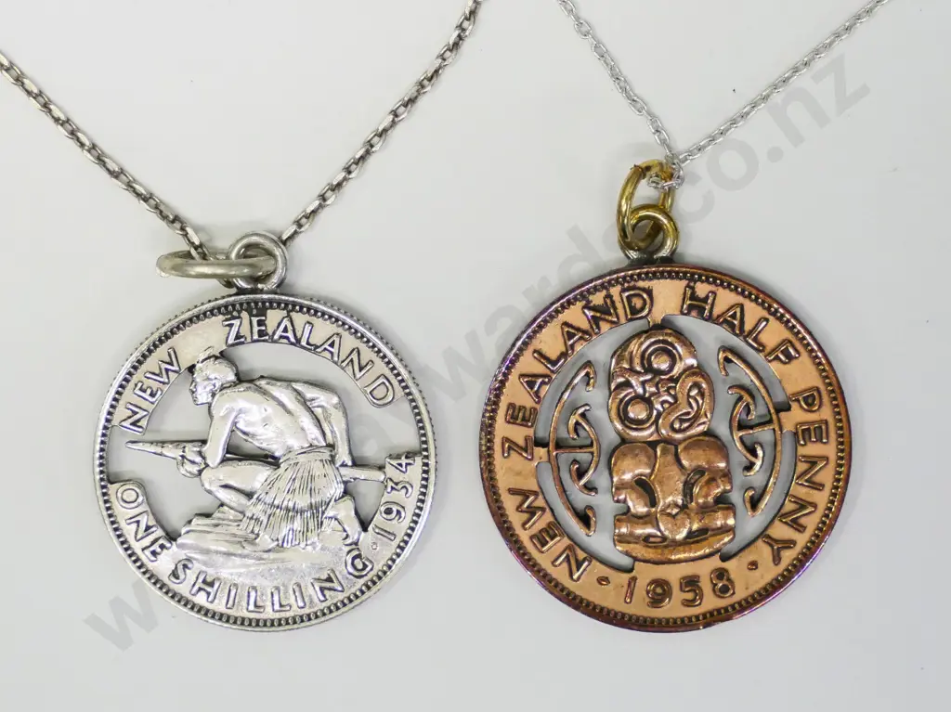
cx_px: 476
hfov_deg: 16.4
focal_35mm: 120
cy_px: 356
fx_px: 3295
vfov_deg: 12.3
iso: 3200
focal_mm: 60
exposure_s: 1/200
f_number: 6.3
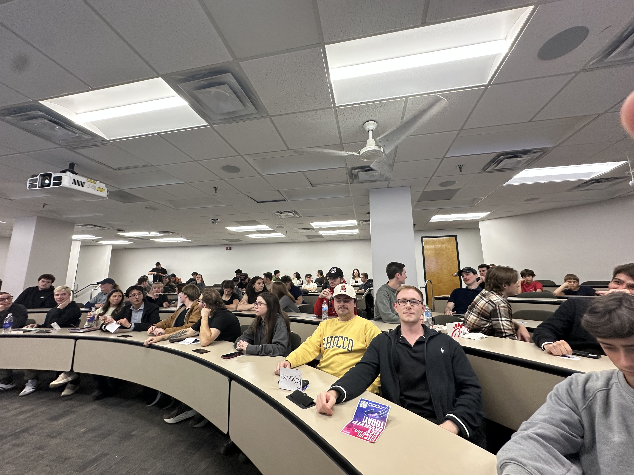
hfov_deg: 102.1
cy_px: 238
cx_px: 317
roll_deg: +1.5
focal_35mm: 14
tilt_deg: +8.6
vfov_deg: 85.7
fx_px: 256
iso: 200
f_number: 2.2
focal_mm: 2.22
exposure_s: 1/99
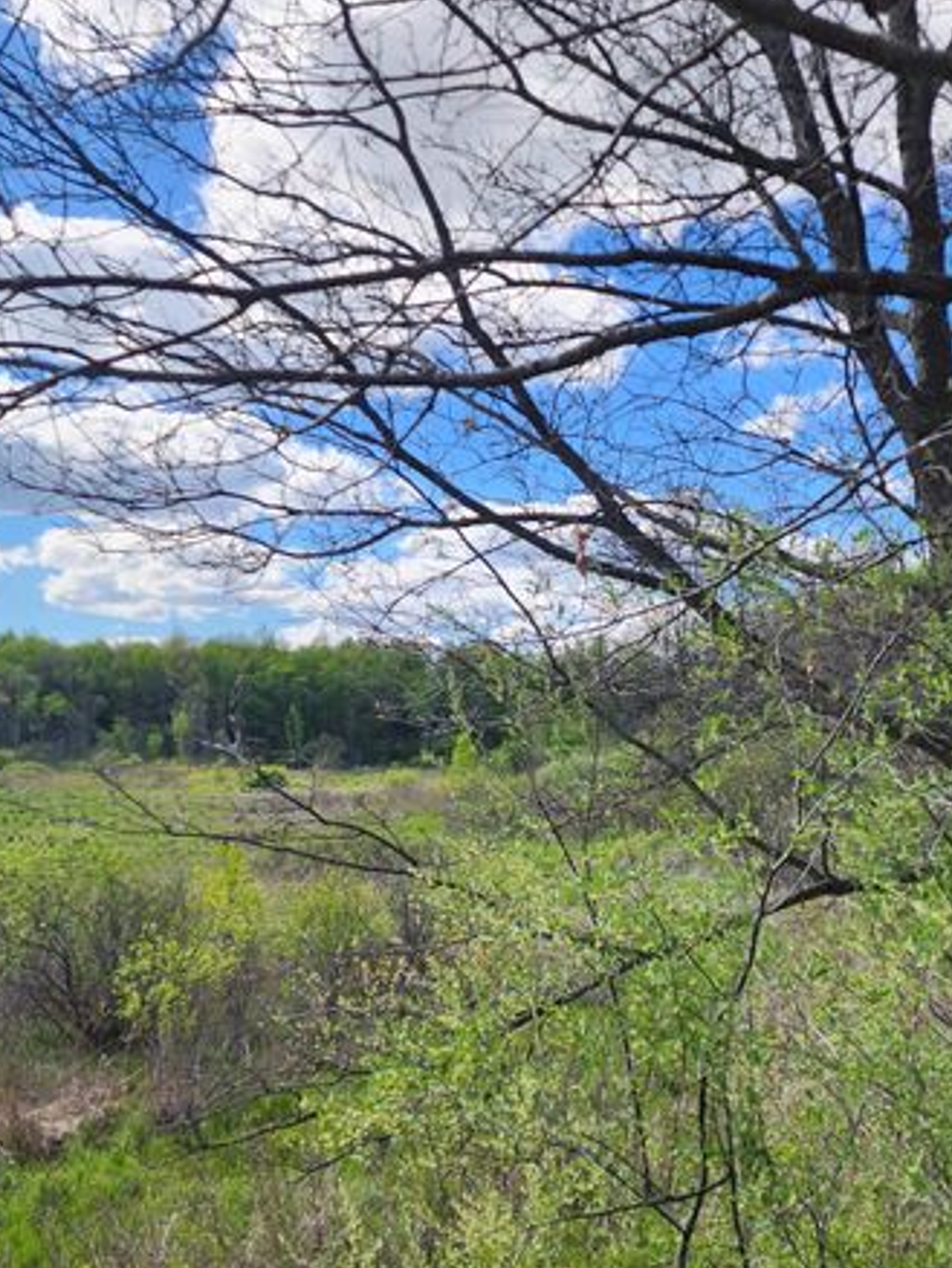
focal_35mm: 35
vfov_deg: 52.3
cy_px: 757
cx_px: 680
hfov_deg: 39.9
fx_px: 1282
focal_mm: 6.4
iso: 12
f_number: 1.8
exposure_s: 1/736
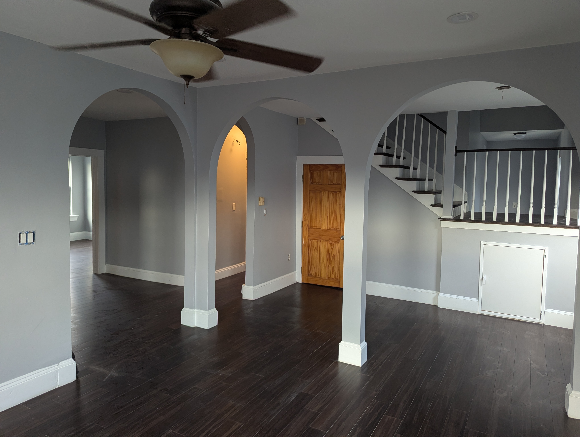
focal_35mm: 24
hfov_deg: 71.5
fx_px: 403
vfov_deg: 56.9
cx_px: 290
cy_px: 218
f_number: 1.85
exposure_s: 1/65.8
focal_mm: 6.81
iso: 171
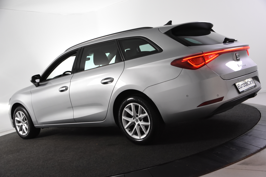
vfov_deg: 31.9
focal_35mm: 42
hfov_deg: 46.4
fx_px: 310
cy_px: 88
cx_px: 133
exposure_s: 1/125
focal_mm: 28
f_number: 5.6
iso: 1600
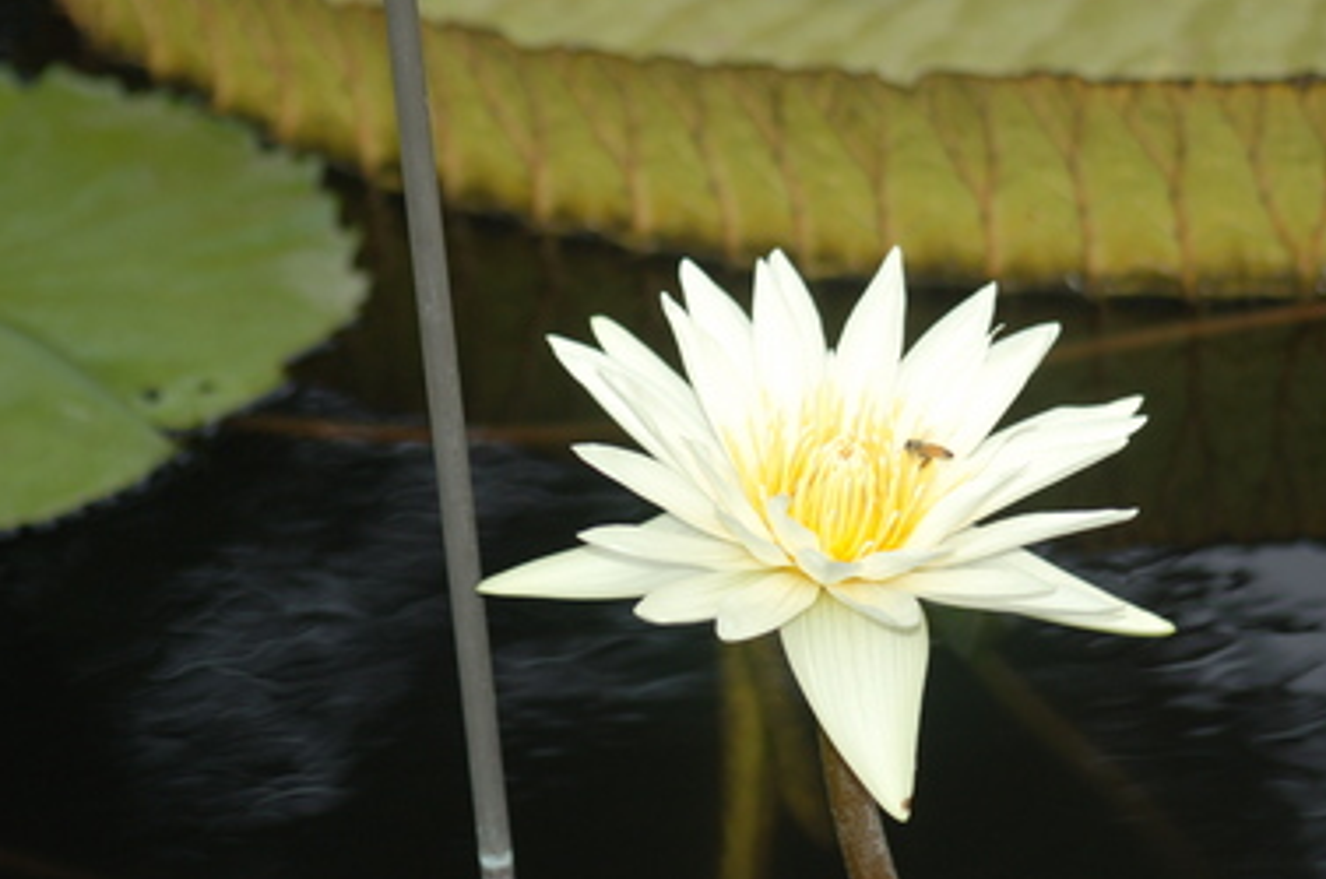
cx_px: 837
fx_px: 6288
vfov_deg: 8.0
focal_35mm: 171
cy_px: 503
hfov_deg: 12.0
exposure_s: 1/500
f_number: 4.5
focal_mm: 86
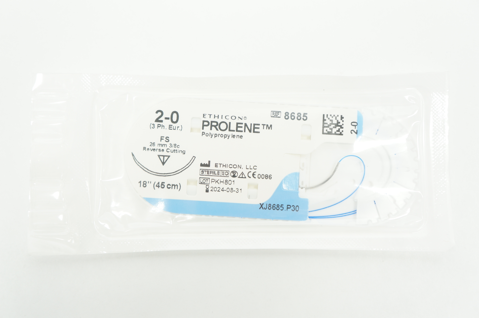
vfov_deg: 29.8
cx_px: 240
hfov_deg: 43.6
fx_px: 598
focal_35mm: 45
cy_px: 159
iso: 400
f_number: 4.5
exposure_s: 1/60
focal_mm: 30
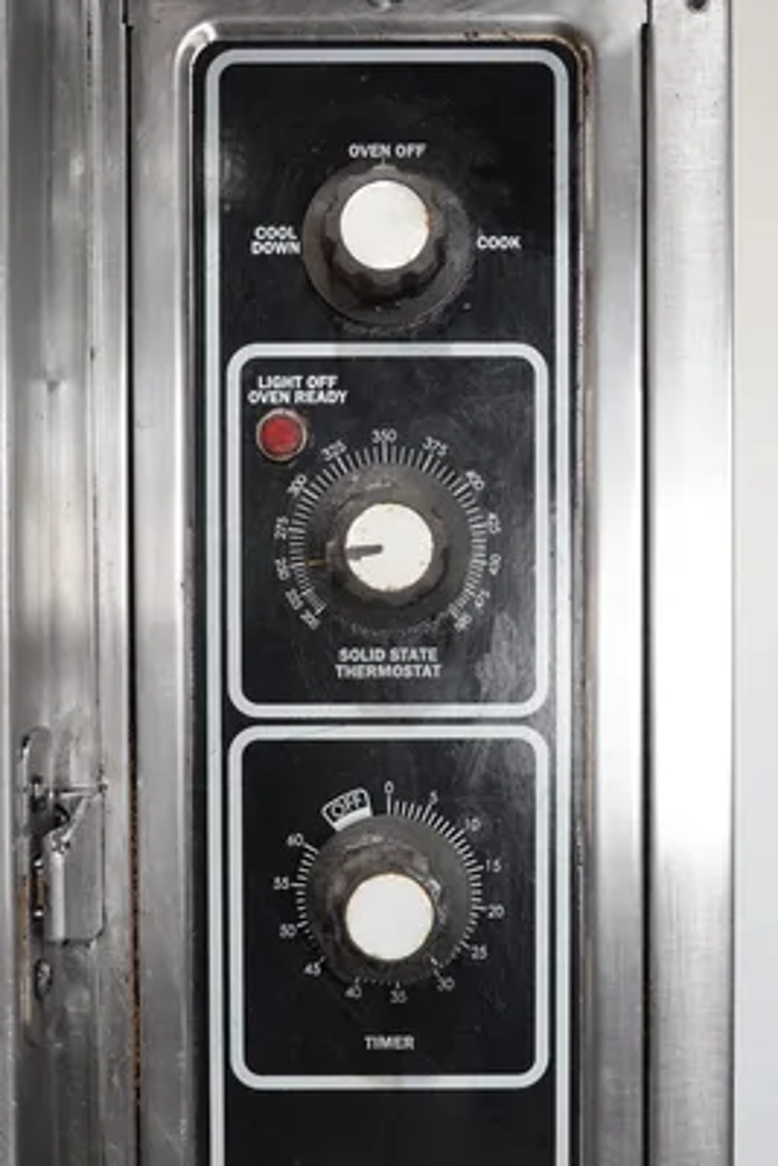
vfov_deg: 45.4
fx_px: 1393
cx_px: 389
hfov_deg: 31.2
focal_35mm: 43
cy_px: 583
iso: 800
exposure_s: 1/50
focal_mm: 15.9
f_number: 4
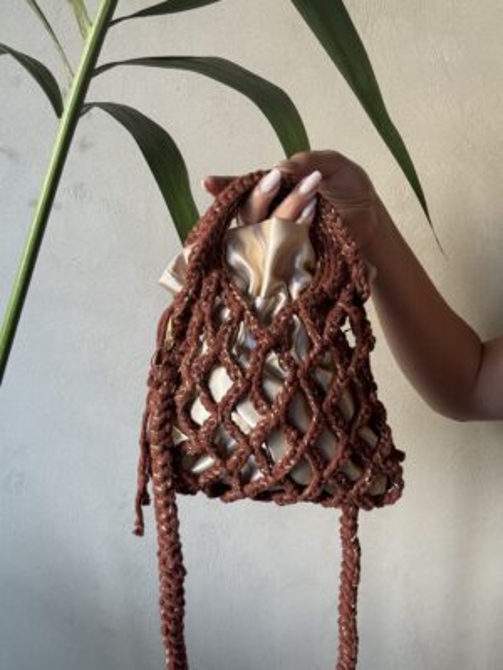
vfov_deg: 60.0
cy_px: 335
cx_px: 252
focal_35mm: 30
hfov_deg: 46.8
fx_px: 581
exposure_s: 1/60
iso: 125
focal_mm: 2.69
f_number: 1.9
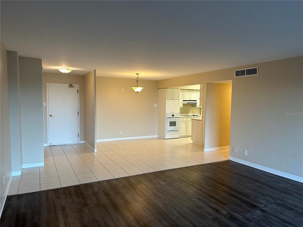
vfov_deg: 56.8
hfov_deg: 71.6
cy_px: 114
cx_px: 152
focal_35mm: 24
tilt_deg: -3.3
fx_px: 210
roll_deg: -1.0
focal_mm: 6.86
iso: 200
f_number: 1.78
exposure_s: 1/120
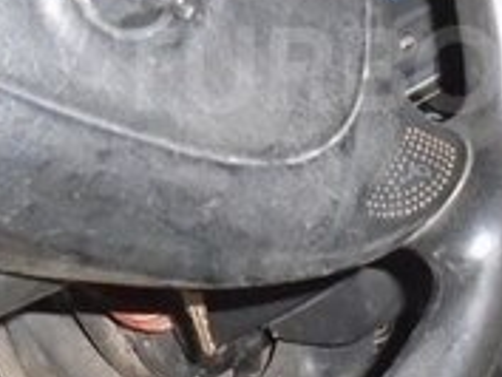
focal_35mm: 97
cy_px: 69
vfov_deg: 15.2
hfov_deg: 20.0
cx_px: 403
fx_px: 1408
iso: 400
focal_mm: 4.6
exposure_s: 1/30
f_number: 3.2
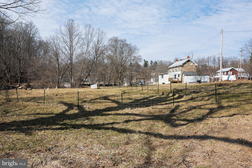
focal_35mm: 30
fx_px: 210
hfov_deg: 61.9
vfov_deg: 43.6
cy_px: 84
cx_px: 126
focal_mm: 30
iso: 320
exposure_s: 1/320
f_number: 11
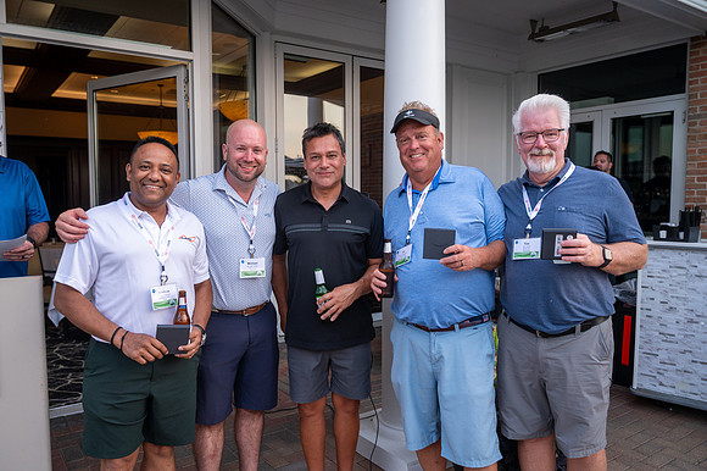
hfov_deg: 64.5
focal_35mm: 29
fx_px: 560
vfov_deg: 45.6
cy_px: 236
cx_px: 354
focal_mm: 28.5
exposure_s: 1/500
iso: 500
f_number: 4
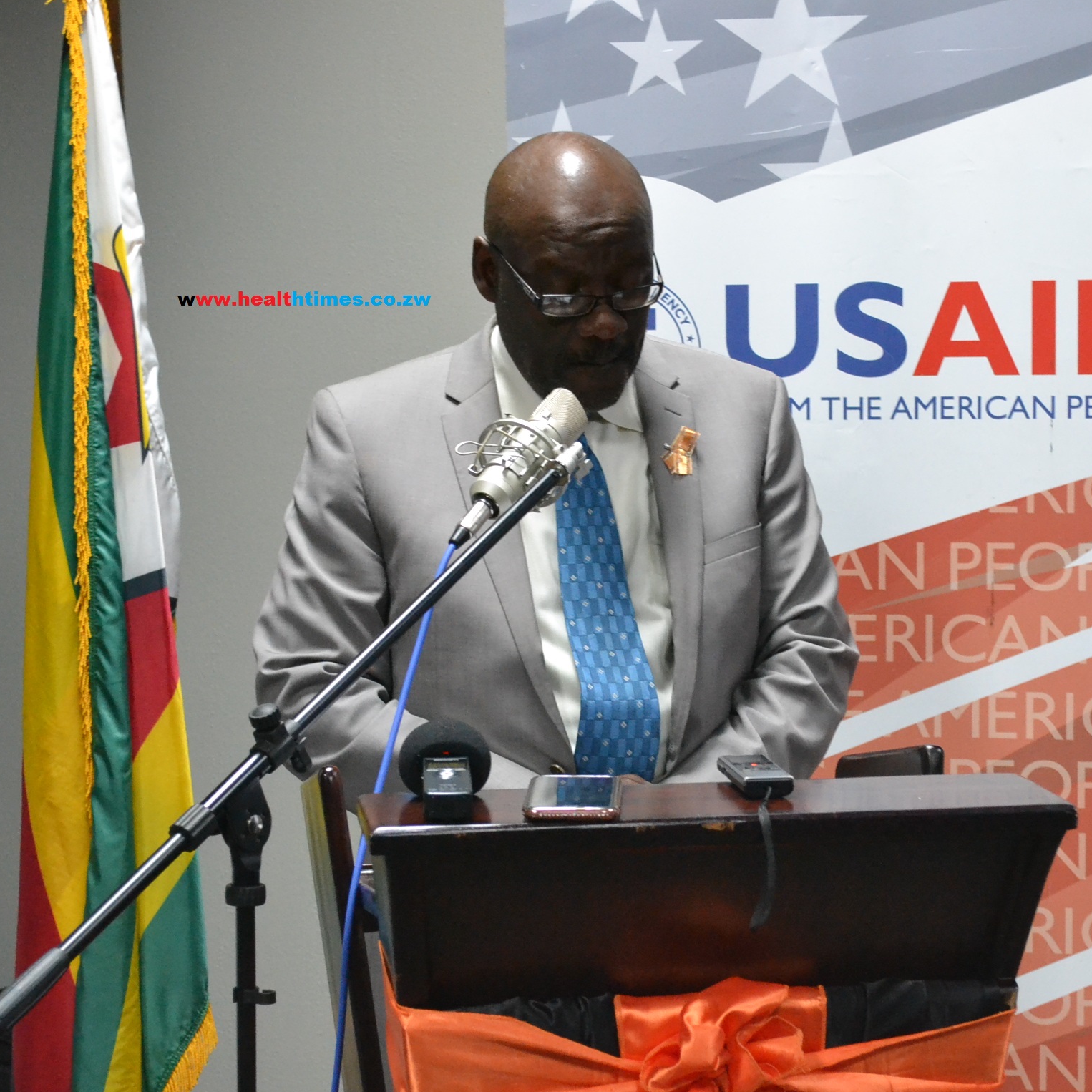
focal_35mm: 77
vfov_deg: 22.5
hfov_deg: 22.4
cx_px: 648
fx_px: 2748
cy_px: 545
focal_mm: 40
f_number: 5.3
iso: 3200
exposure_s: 1/30
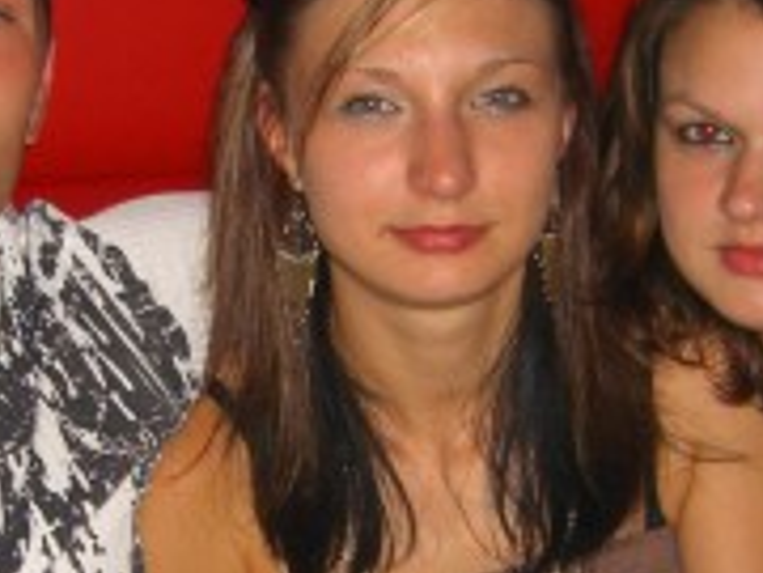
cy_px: 514
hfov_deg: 15.5
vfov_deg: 11.6
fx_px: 2799
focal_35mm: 127
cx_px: 280
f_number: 2.8
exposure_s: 1/60
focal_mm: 7.9
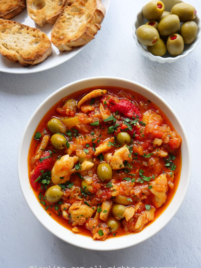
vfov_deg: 52.6
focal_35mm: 35
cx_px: 100
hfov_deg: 40.7
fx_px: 271
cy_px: 135
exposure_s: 1/125
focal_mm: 17
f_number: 3.5
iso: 200
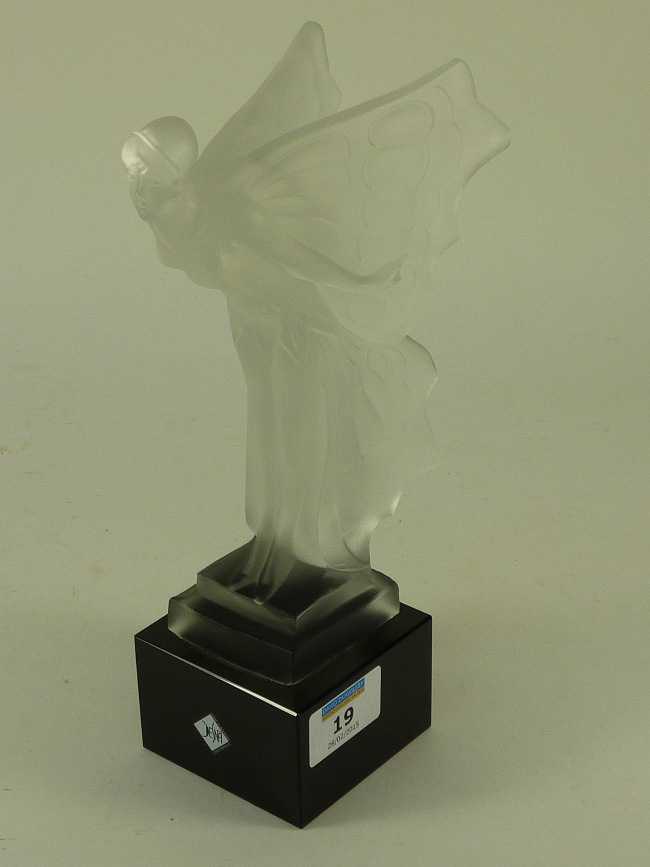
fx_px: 2178
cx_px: 325
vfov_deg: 22.5
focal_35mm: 87
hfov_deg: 17.0
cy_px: 434
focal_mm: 7.9
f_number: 4
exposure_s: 1/125
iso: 80
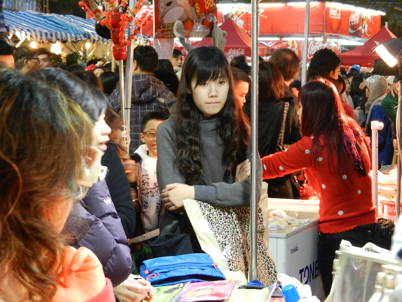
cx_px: 201
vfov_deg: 16.2
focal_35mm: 91
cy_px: 151
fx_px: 1057
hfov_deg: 21.5
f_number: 4.9
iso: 400
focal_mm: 16.3
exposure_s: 1/15
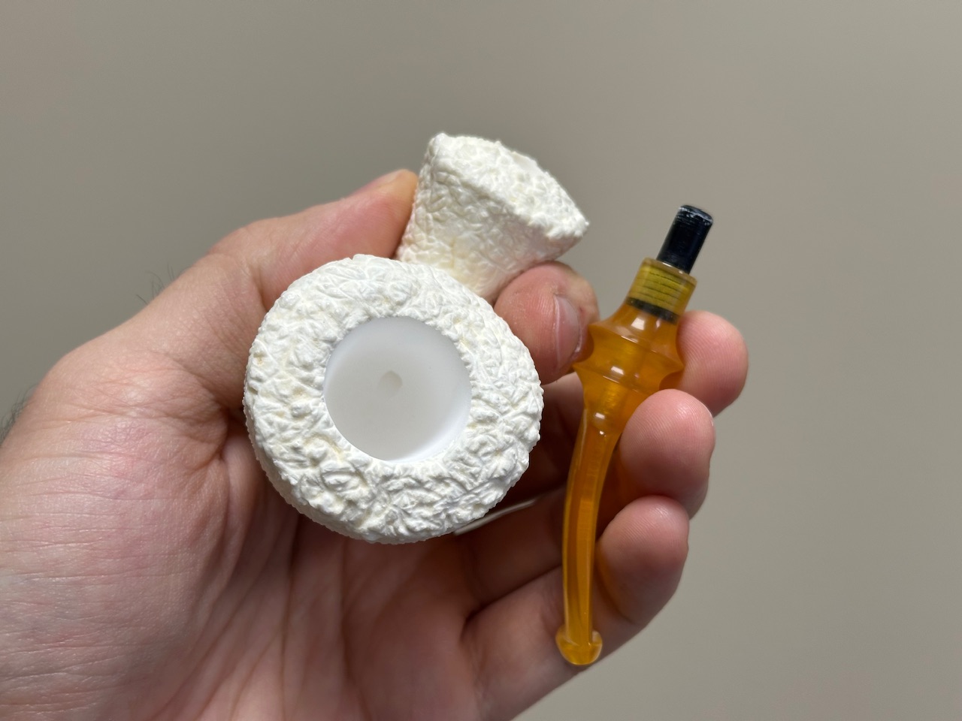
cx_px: 481
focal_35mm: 48
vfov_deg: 30.3
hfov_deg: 39.7
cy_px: 360
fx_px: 1334
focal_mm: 6.86
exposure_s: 1/100
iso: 50
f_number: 1.78
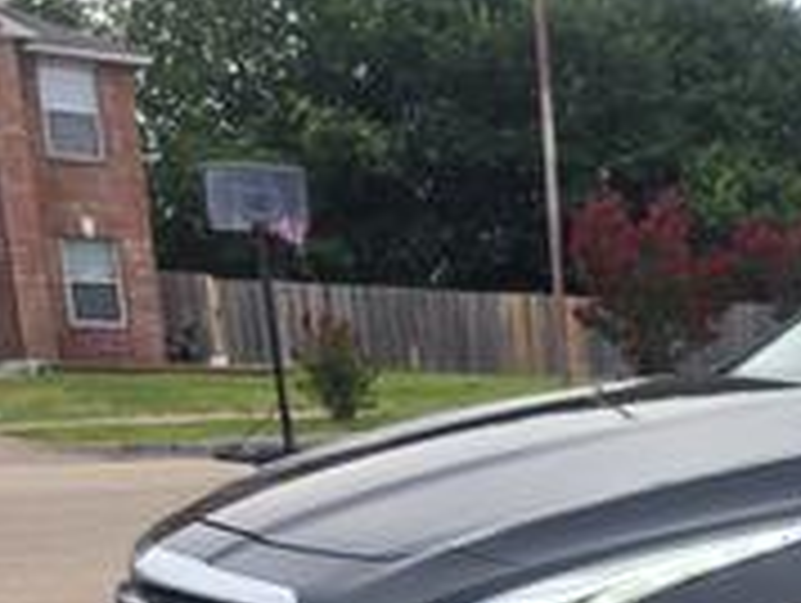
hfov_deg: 26.3
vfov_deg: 20.8
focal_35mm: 65
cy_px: 765
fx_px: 1506
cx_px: 981
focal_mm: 6.3
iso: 32
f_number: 1.7
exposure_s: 1/180
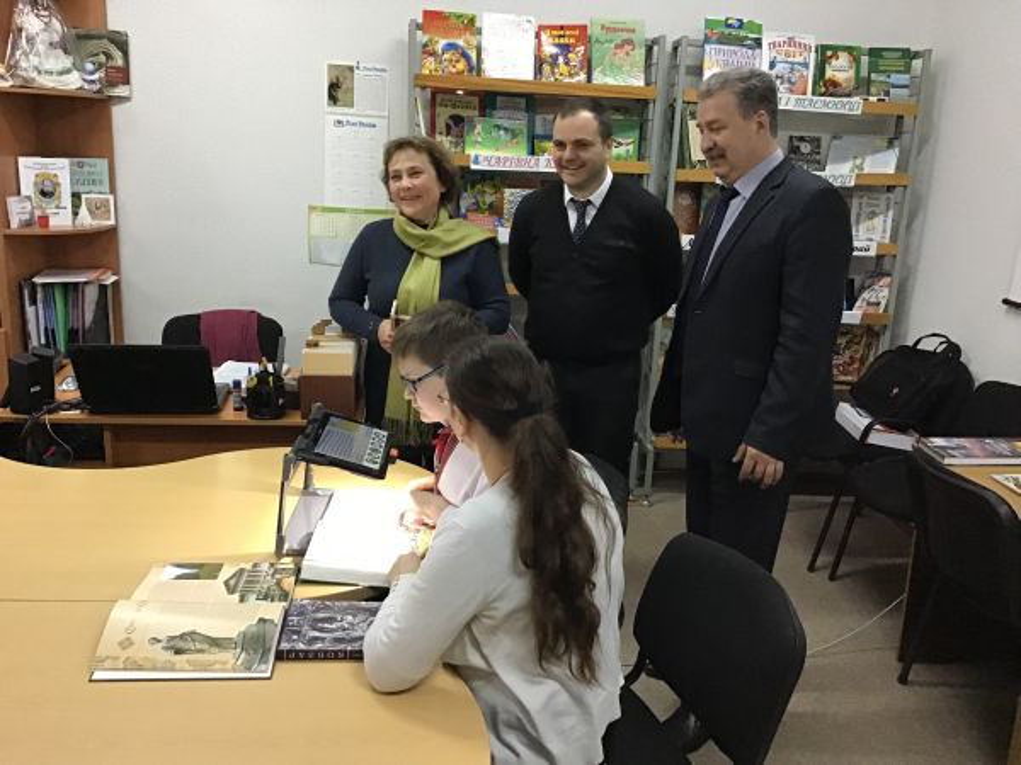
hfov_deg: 58.4
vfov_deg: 45.4
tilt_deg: -14.3
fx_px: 914
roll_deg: -3.5
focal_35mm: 31
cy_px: 382
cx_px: 510
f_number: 2.4
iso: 200
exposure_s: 1/25
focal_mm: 3.3
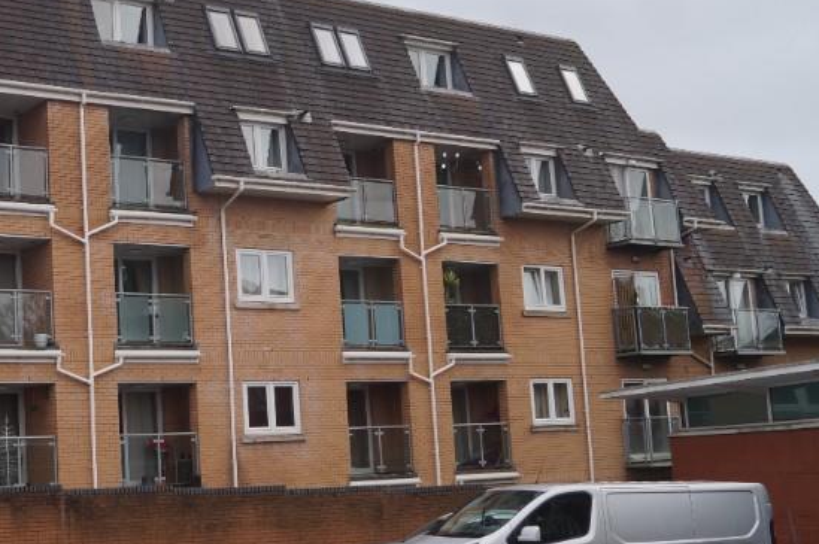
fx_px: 1273
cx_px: 142
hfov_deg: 34.4
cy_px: 276
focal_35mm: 56
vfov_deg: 24.1
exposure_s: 1/100
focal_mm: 20
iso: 100
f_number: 5
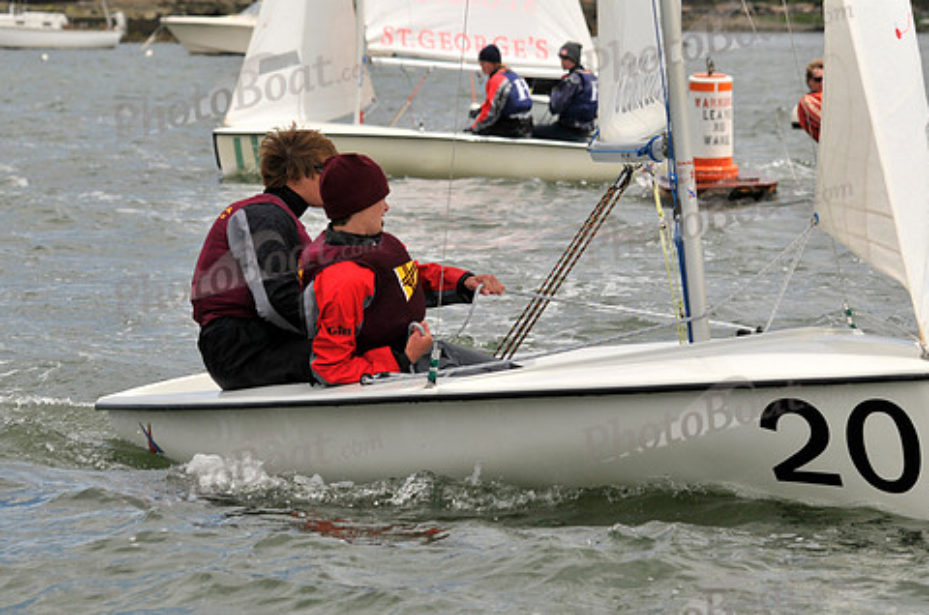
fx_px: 7005
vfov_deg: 5.0
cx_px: 482
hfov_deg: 7.6
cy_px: 343
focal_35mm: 272
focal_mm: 150
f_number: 9
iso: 200
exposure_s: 1/1000
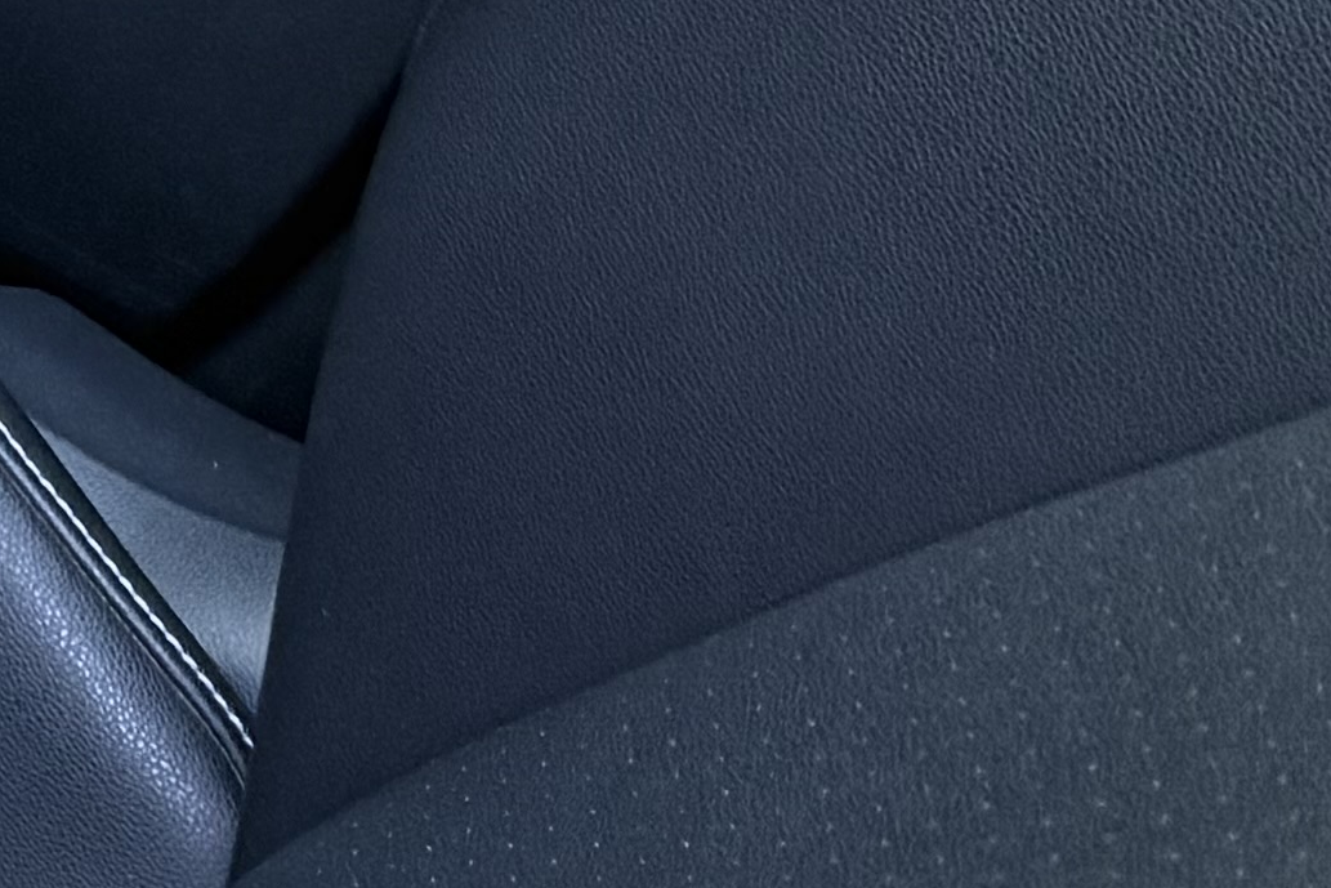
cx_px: -1104
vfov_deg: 9.1
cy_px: -1089
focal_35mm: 138
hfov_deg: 13.3
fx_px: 5103
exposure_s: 1/60
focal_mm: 6.76
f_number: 1.78
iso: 320
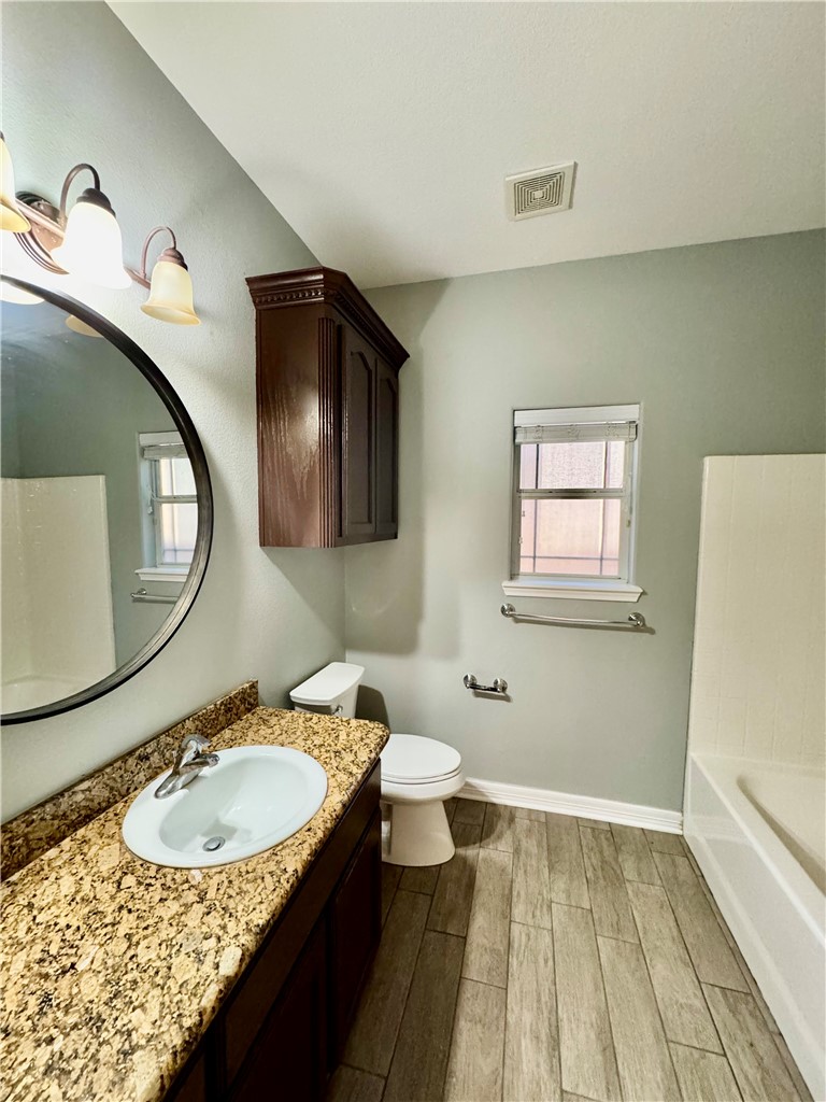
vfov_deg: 102.1
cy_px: 551
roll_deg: -0.4
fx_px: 445
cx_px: 413
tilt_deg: -3.9
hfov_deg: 85.7
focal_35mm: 14
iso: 640
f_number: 2.2
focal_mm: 2.22
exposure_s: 1/60
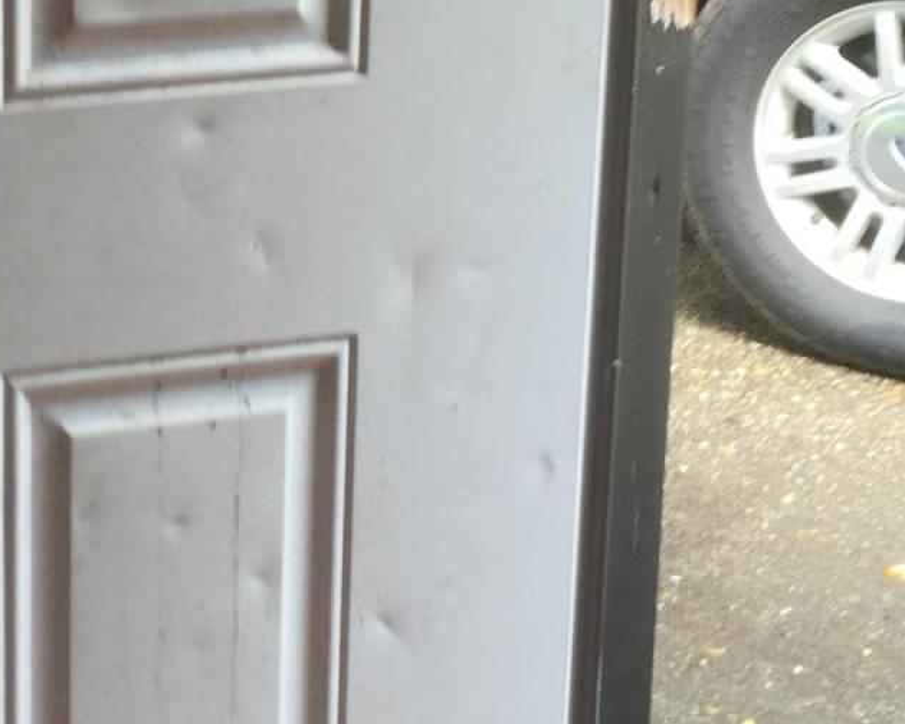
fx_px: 2410
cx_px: -63
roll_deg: +0.5
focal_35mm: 90
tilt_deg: -12.6
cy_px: 81
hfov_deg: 20.4
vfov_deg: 16.9
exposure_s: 1/60
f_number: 2.2
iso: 32
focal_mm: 4.15
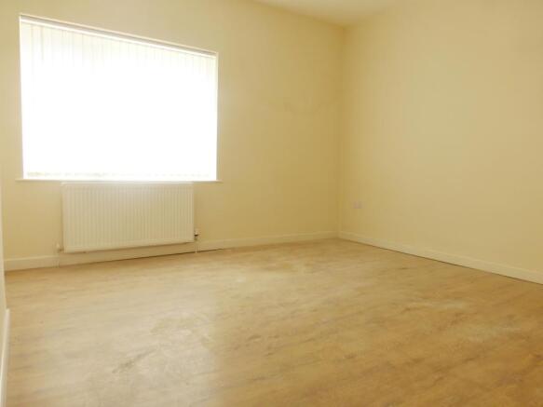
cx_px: 272
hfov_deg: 71.6
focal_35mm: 24
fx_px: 376
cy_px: 204
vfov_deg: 56.8
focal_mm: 4.3
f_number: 3.3
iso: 125
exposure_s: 1/60
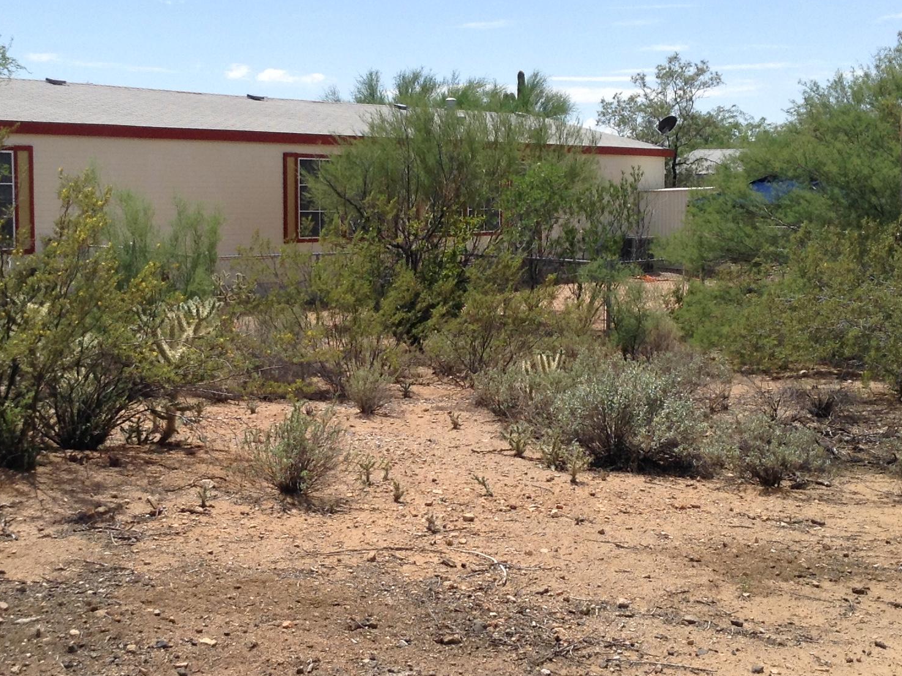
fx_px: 1511
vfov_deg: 25.2
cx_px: 386
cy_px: 274
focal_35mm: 58
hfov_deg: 33.2
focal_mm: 3.3
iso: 25
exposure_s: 1/1348
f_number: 2.4
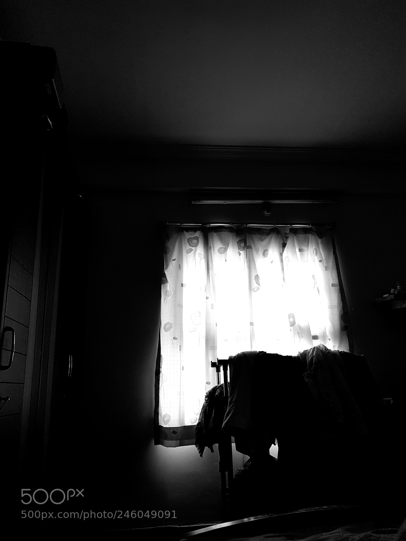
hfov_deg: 53.1
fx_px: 407
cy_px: 270
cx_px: 203
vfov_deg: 67.3
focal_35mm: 26
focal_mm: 4.2
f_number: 1.7
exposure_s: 1/60
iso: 125
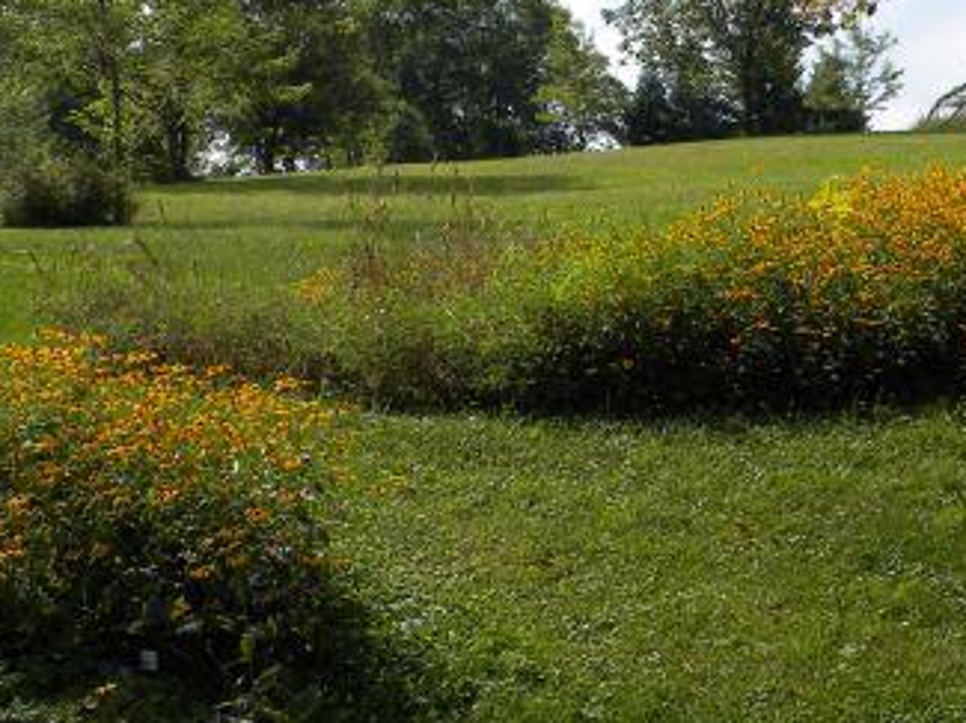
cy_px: 271
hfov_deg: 27.4
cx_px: 526
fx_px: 1979
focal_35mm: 71
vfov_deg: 20.6
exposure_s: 1/838
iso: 80
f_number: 3.7
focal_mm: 6.4
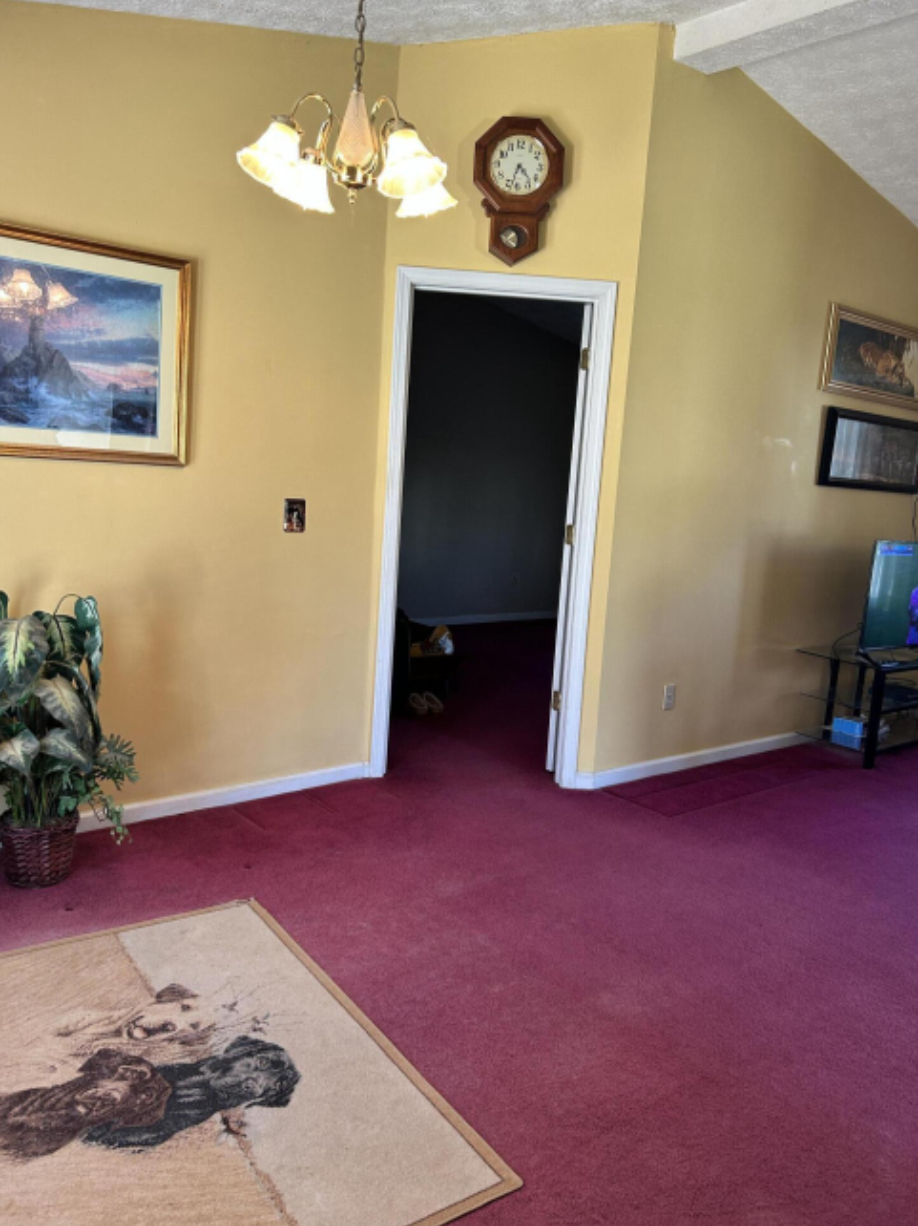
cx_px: 447
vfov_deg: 65.3
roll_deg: -5.1
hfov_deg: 51.3
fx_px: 955
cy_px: 593
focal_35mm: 27
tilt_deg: -7.9
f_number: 1.5
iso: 125
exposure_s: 1/60
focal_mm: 5.7
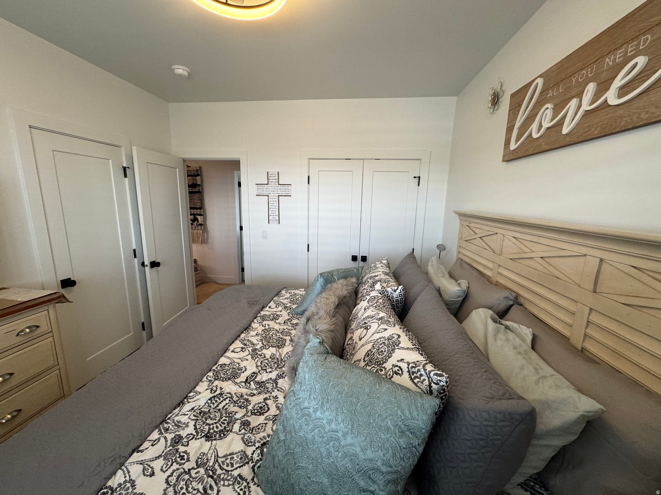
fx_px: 267
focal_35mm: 14
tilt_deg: -9.8
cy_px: 248
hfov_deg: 102.1
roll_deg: -1.1
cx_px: 330
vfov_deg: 85.7
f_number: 2.2
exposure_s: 1/60
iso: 200
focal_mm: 2.22
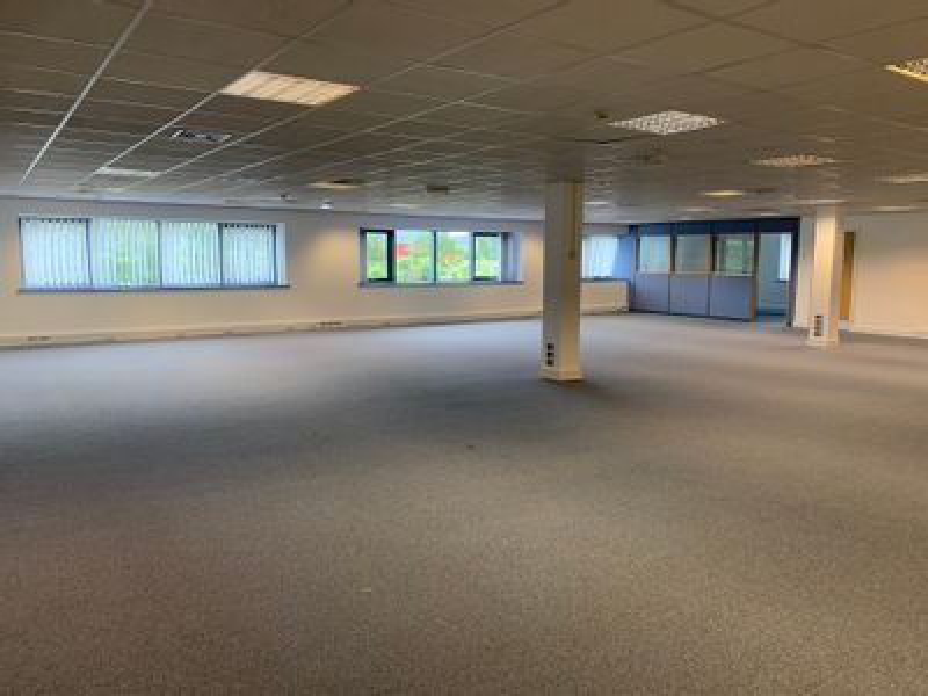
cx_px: 464
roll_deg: +0.1
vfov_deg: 53.1
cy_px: 348
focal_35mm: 26
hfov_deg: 67.3
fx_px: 697
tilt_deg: -6.7
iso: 64
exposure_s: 1/50
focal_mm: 4.25
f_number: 1.8
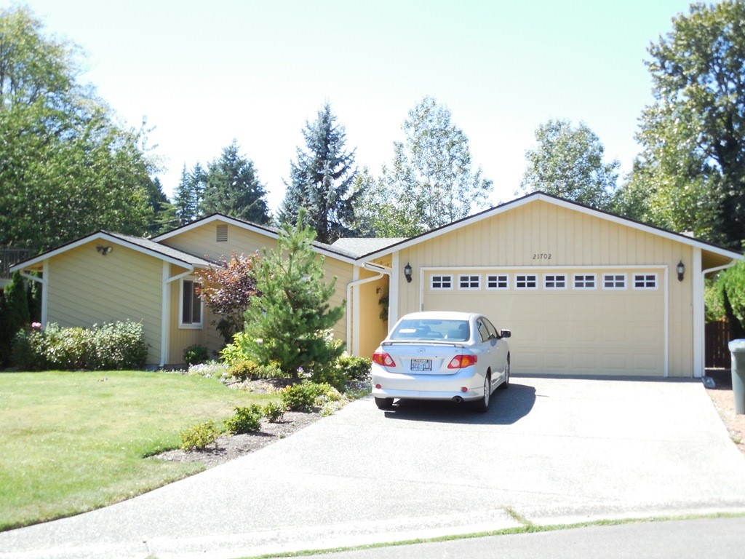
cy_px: 280
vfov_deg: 33.6
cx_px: 372
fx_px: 925
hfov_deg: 43.9
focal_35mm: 43
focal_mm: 7.8
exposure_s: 1/200
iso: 125
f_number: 3.9
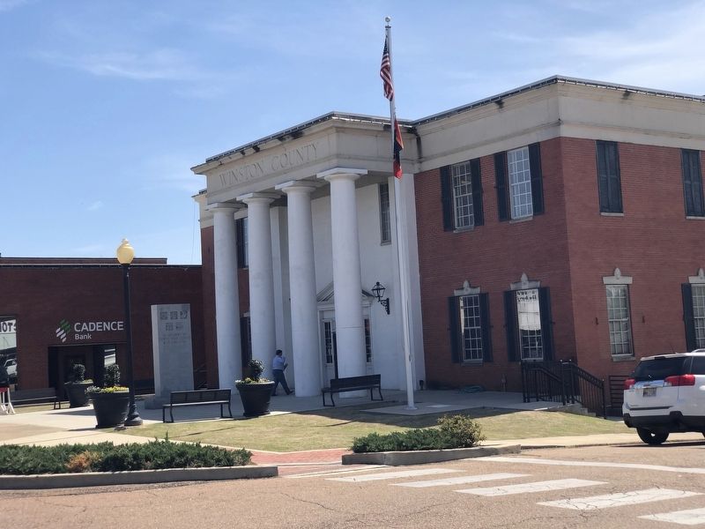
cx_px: 352
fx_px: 1059
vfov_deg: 28.0
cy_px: 264
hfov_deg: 36.8
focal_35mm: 52
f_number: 2.4
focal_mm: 6
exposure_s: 1/1080
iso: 16
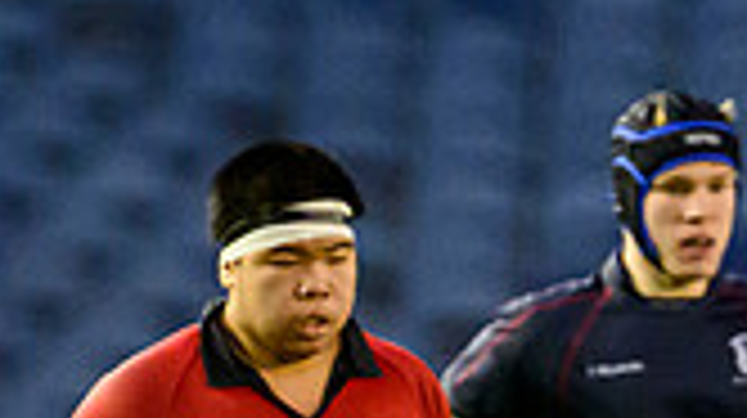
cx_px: 1442
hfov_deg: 1.0
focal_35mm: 2271
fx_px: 44939
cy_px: 990
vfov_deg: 0.5
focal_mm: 400
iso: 10000
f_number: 4
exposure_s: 1/1000
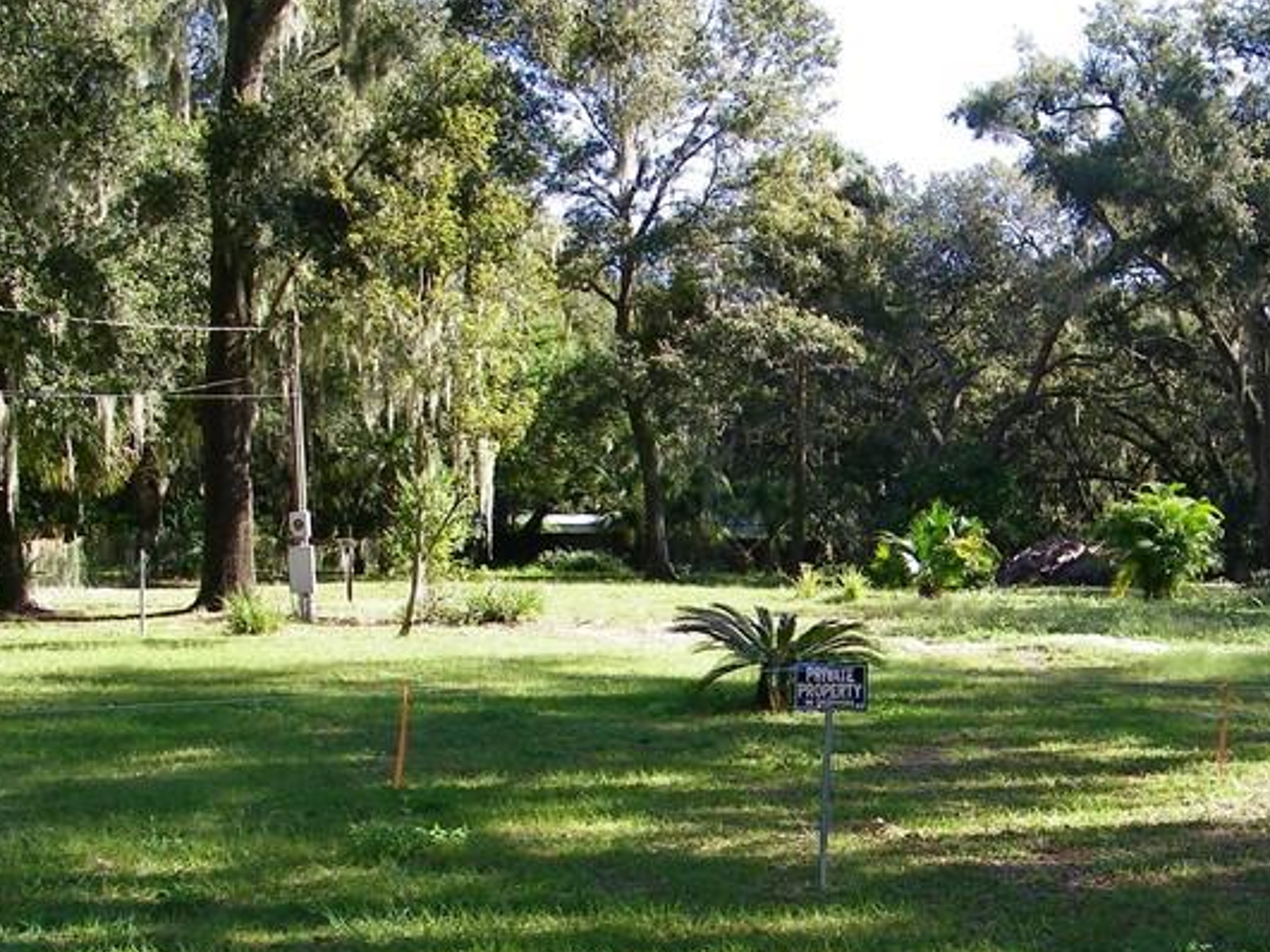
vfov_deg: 26.8
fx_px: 1981
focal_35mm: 54
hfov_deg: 34.8
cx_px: 940
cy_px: 675
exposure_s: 1/200
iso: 80
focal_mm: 5
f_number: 3.5
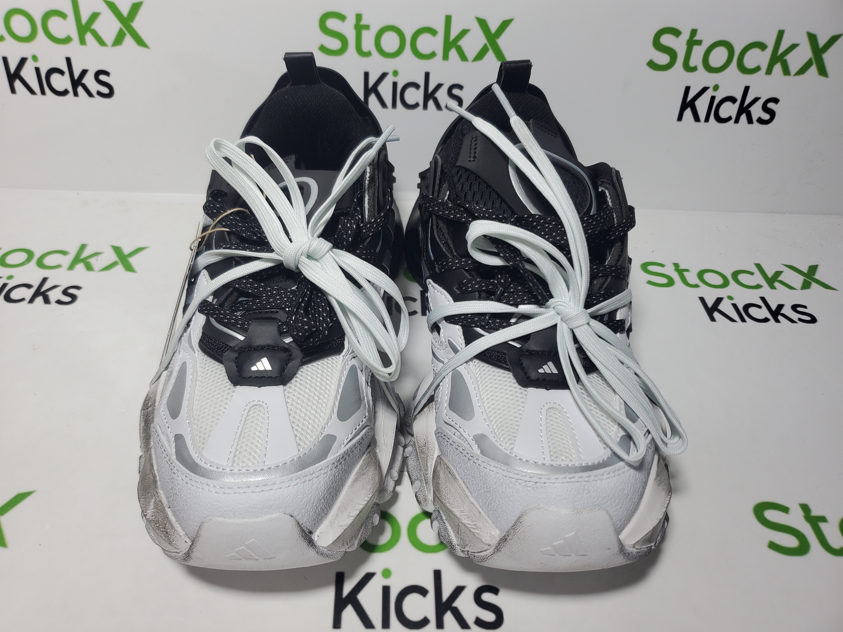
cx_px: 422
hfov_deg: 67.3
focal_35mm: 26
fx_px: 633
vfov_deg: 53.1
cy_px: 316
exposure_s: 1/528
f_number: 1.5
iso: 50
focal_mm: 4.3
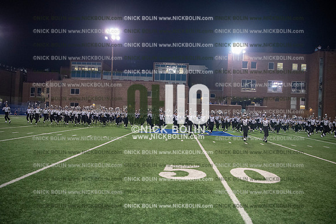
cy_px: 112
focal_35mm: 34
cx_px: 168
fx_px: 317
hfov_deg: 55.8
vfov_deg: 38.9
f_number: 3.2
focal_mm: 34
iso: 3200
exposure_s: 1/400
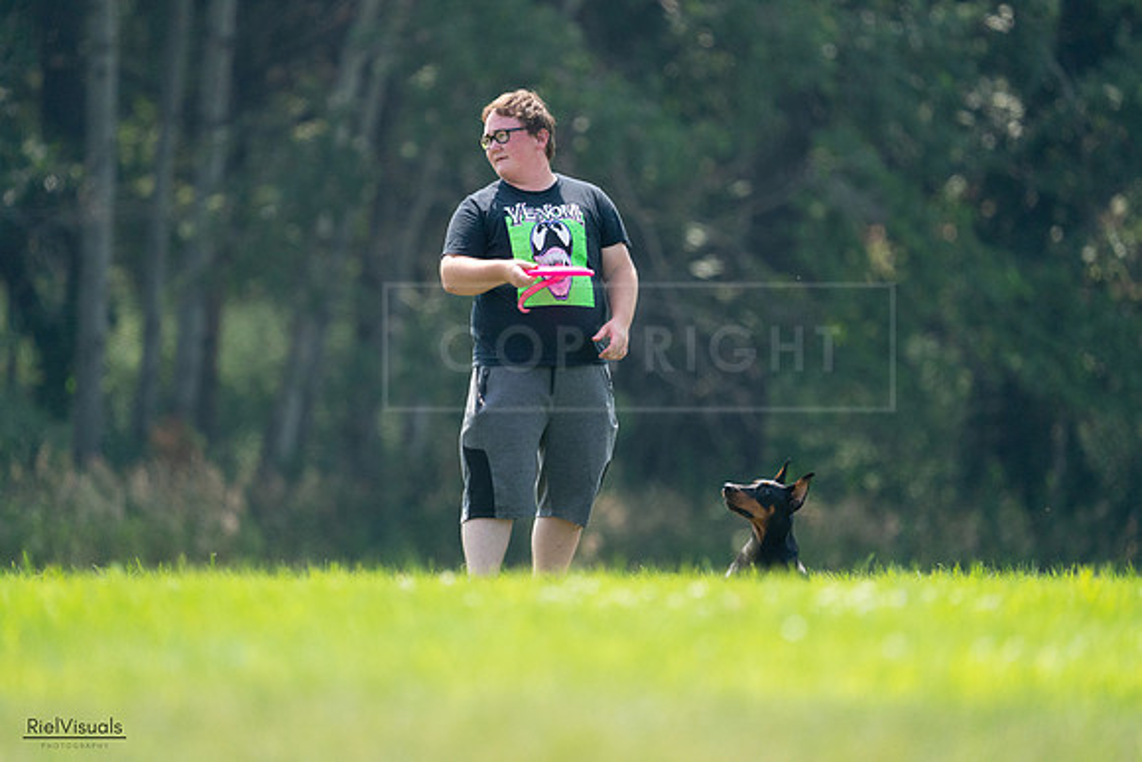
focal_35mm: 600
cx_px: 571
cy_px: 381
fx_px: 19037
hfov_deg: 3.4
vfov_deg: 2.3
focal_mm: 600
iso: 3200
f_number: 6.3
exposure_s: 1/4000
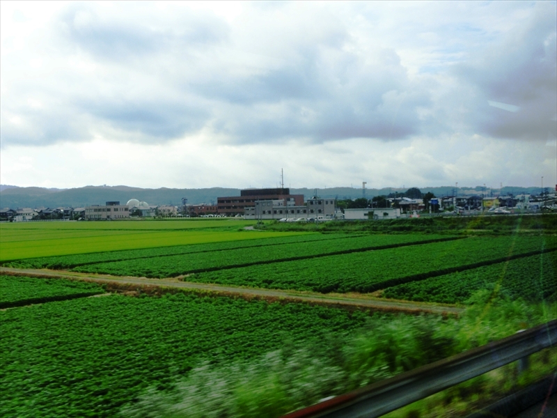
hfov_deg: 46.8
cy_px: 209
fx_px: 644
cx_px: 278
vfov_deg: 36.0
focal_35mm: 40
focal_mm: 7.15
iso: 125
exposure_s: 1/125
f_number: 4
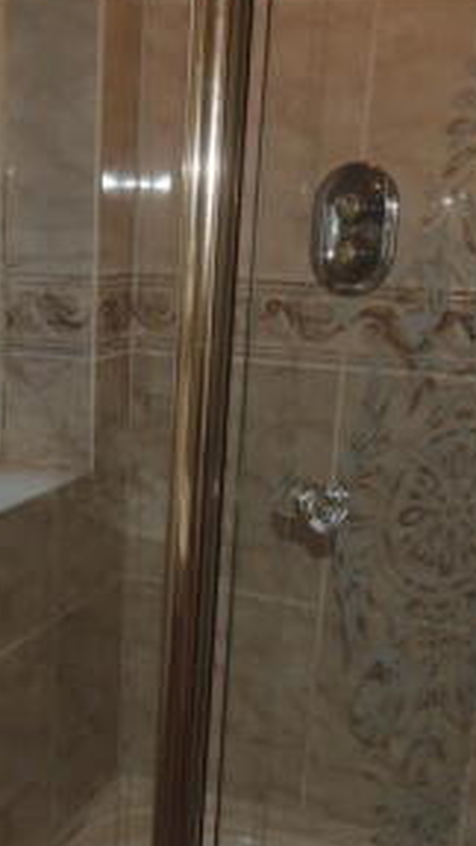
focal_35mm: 53
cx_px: 104
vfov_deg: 38.3
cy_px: 624
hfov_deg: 22.4
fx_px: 1189
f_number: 3
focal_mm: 4.3
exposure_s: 1/30
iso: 200
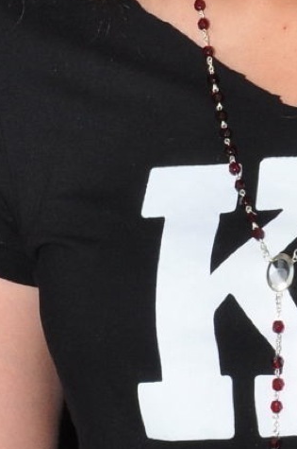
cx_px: 319
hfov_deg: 4.1
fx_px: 4111
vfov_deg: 6.2
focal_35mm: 331
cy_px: 130
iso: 500
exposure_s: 1/125
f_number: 18
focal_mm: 58
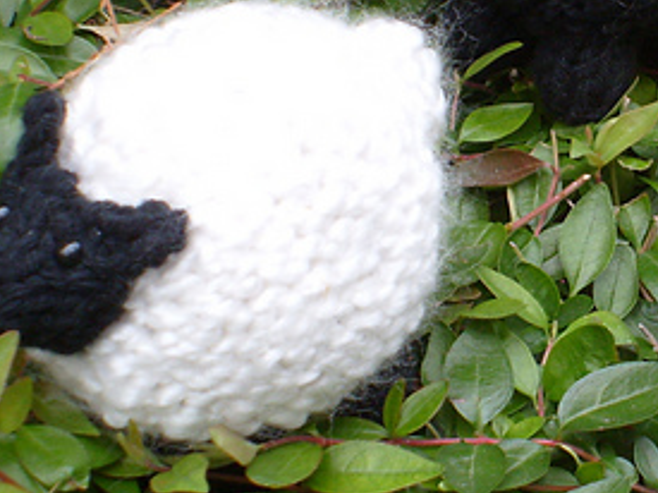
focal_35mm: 247
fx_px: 4693
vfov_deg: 6.0
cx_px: 613
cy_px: 153
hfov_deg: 8.0
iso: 120
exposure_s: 1/90
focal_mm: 17.4
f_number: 4.9
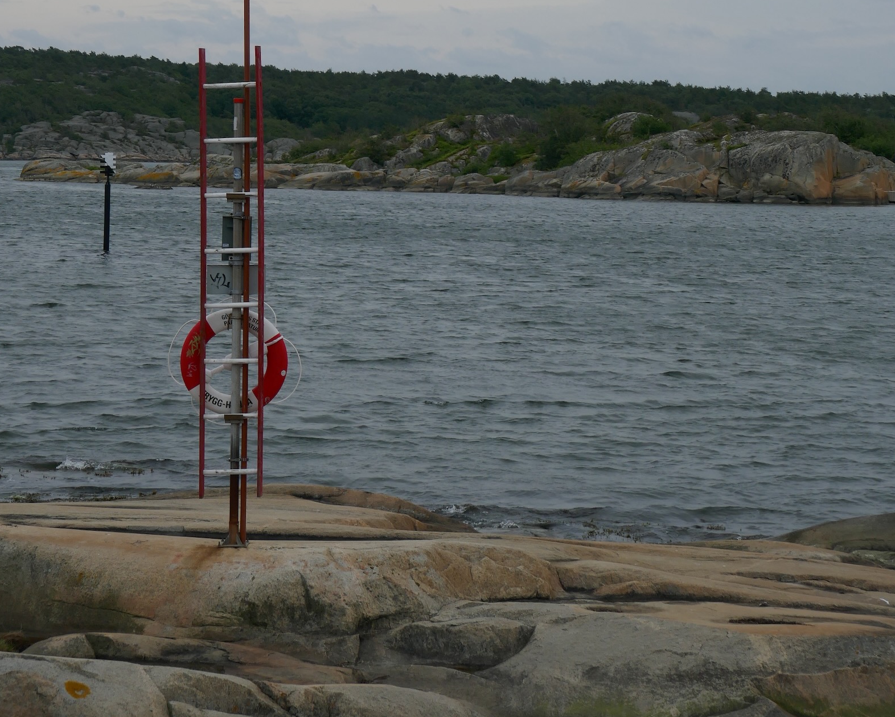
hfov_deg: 20.0
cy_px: 113
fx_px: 2543
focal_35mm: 96
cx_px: 450
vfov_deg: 15.9
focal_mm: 24.3
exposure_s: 1/640
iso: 200
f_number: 8
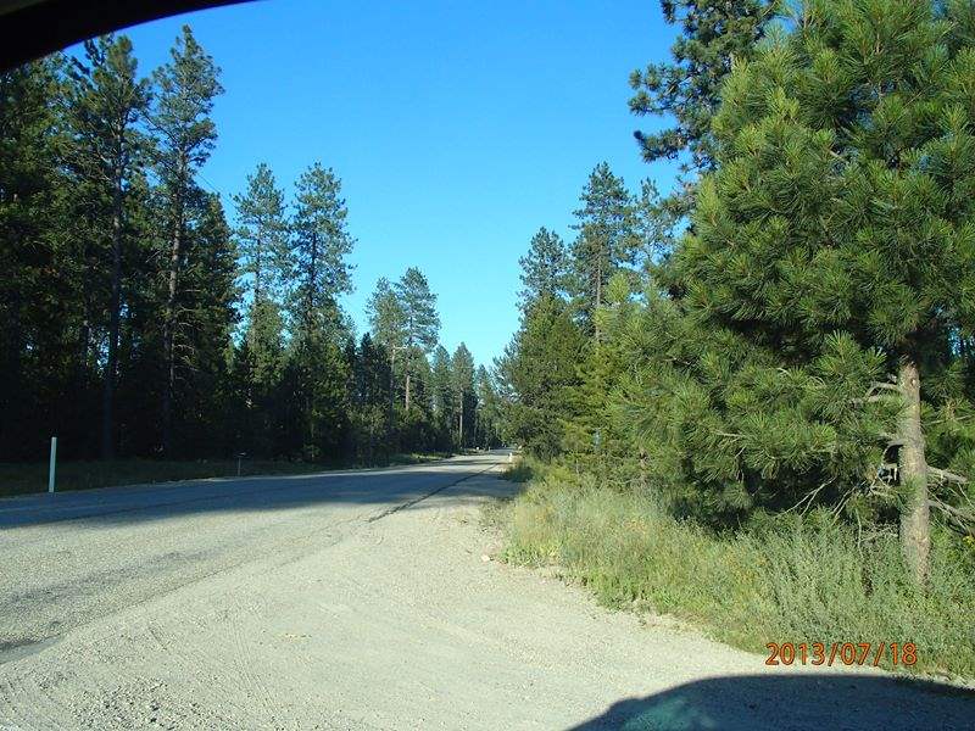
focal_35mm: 32
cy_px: 366
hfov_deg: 56.8
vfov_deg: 44.2
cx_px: 488
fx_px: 901
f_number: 4.2
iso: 100
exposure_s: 1/200
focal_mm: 5.72
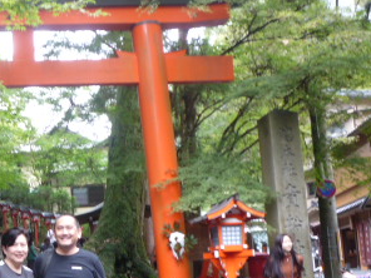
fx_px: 579
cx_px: -14
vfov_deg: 26.5
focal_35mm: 54
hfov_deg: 32.3
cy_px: 227
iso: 100
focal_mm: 4.4
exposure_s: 1/30
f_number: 2.8
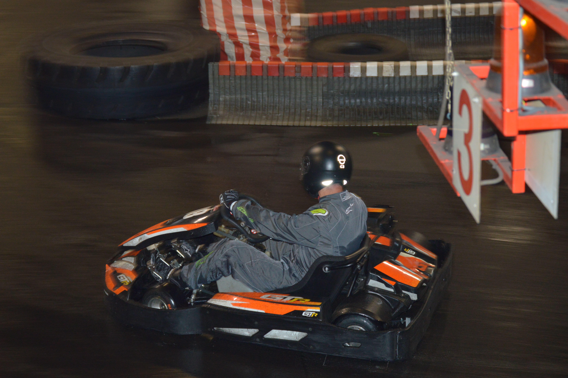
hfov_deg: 24.6
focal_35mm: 82
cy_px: 189
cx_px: 284
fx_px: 1301
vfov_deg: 16.5
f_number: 4
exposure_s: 1/60
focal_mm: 55
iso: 800
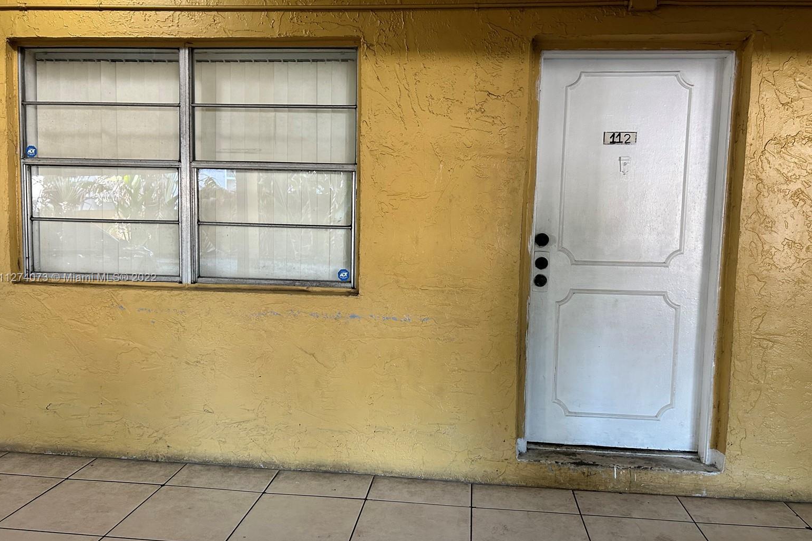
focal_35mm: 28
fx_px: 632
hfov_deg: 65.5
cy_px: 278
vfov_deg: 46.4
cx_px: 409
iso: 125
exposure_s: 1/60
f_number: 1.5
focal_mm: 5.7
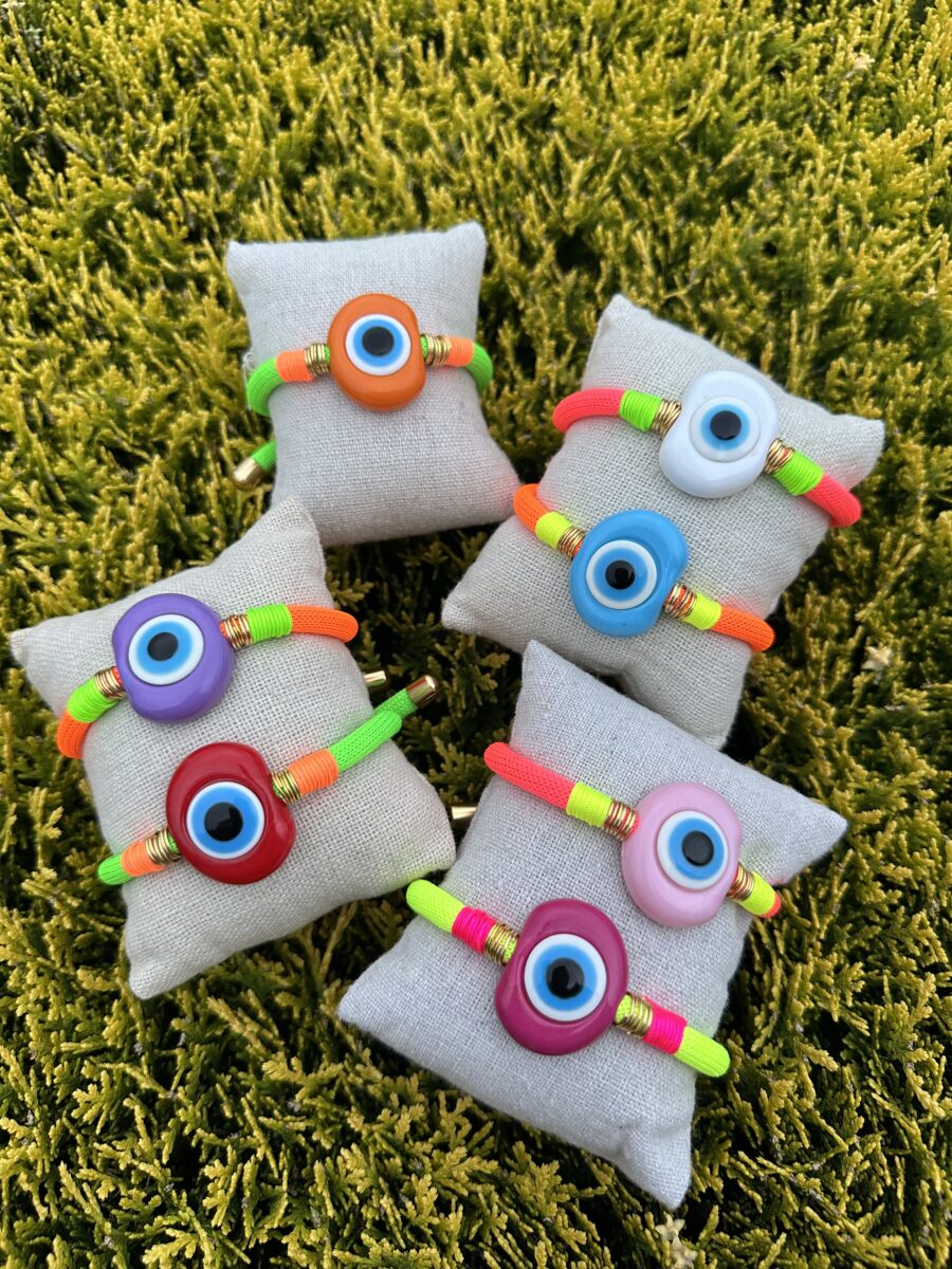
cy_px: 634
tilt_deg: -70.3
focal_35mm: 24
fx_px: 880
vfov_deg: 71.6
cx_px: 476
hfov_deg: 56.8
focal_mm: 6.86
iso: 250
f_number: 1.78
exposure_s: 1/81
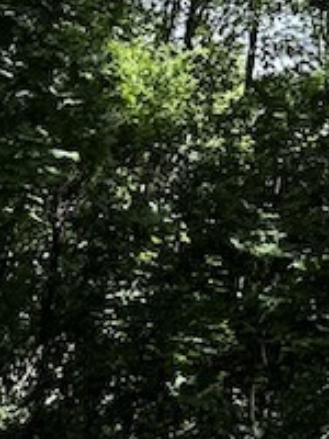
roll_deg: +9.9
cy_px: -370
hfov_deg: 17.9
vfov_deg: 20.0
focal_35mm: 68
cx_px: 568
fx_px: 862
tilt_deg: +36.5
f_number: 2.2
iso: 40
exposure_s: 1/404
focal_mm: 2.22
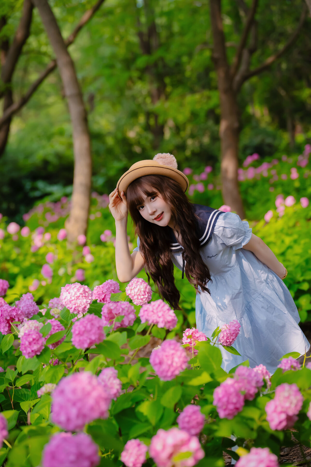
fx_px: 959
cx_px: 156
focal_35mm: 74
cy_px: 234
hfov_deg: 18.4
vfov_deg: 27.3
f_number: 2.8
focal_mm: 74
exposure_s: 1/320
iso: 100
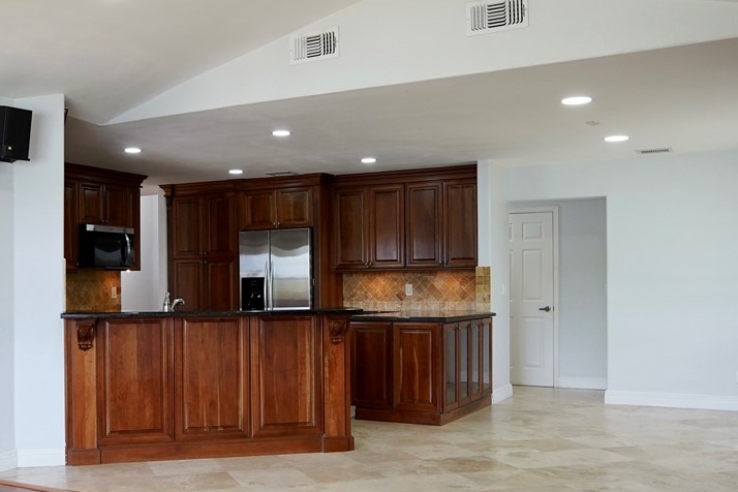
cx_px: 192
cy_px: 329
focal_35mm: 38
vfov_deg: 34.7
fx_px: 779
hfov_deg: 48.9
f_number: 4
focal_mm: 16
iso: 800
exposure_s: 1/160
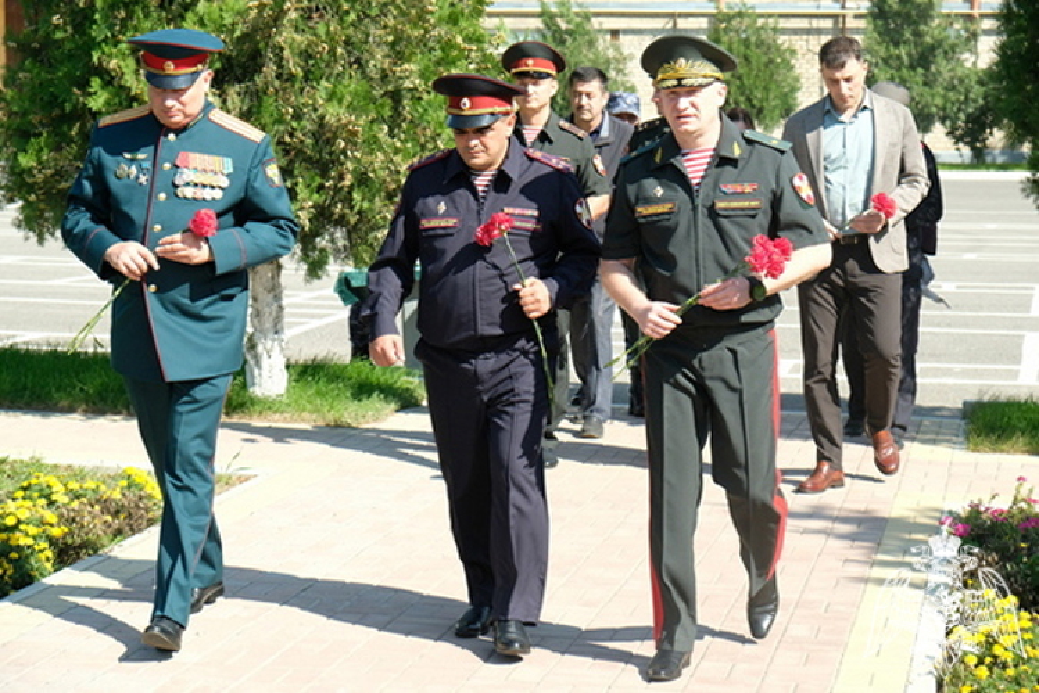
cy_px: 346
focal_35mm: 83
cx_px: 520
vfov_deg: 16.5
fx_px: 2396
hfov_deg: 24.5
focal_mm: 55
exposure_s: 1/1900
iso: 1250
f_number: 5.6
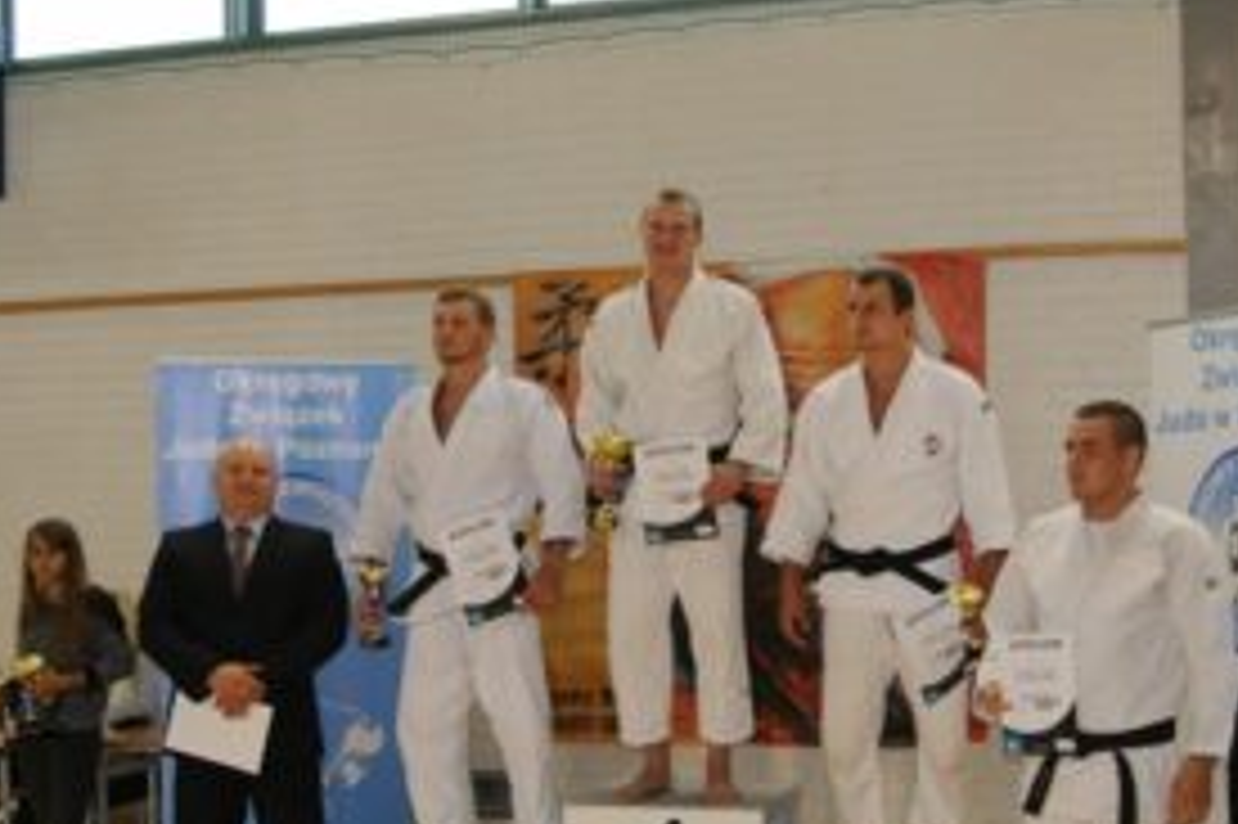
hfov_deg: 38.8
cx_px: 720
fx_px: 1753
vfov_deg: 26.4
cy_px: 522
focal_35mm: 51
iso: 220
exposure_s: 1/60
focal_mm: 13.1
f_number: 4
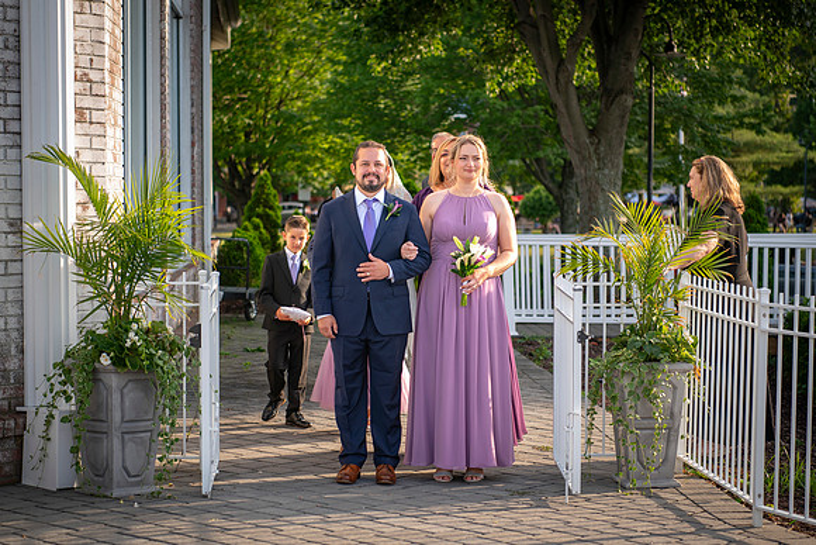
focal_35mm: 73
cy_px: 271
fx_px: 1664
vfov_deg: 18.6
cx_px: 407
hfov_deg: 27.6
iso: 50
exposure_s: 1/200
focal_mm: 70
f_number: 2.8
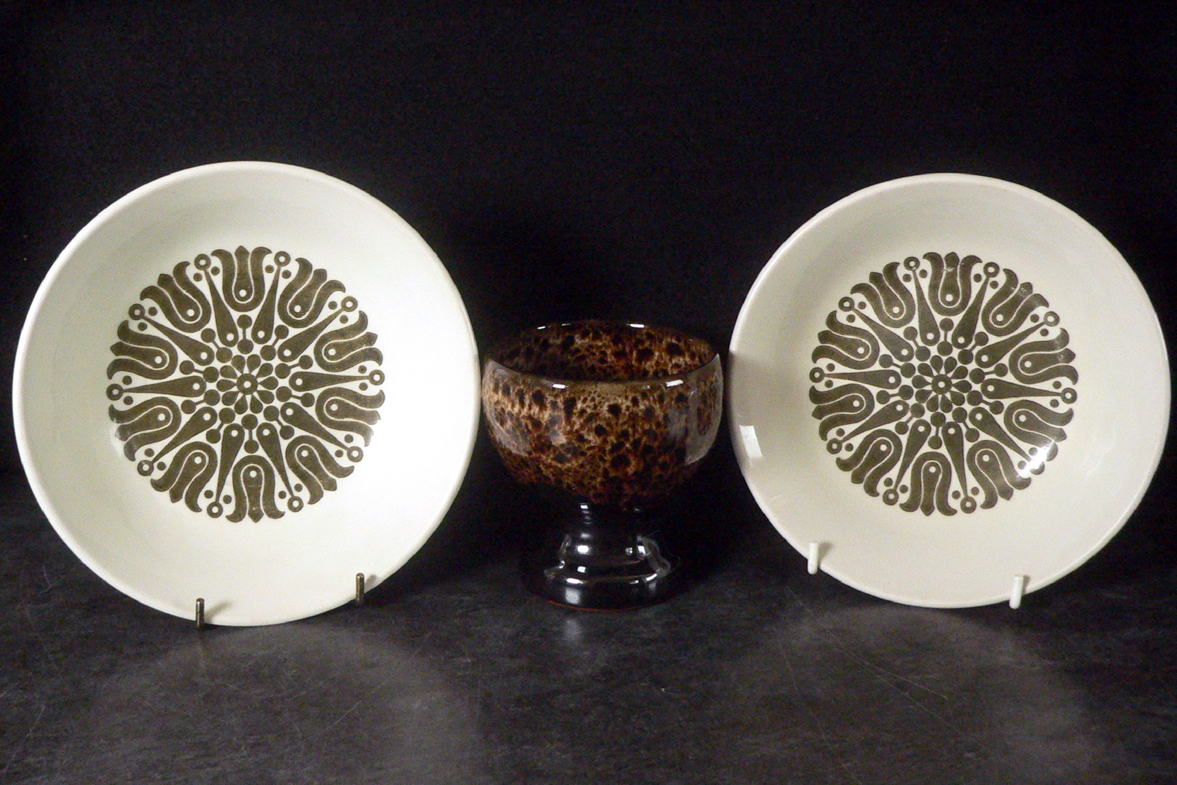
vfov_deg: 35.0
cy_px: 347
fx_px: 1242
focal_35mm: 38
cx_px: 589
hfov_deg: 50.7
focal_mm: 6
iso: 400
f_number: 2.8
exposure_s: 1/15
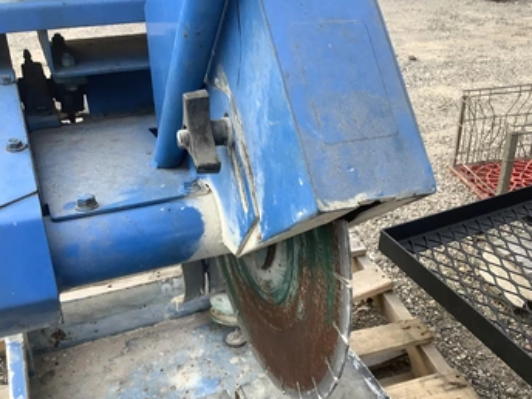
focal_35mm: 36
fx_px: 553
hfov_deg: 51.3
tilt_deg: -33.7
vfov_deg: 39.6
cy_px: 230
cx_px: 277
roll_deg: +1.9
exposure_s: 1/120
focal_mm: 3.3
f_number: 2.4
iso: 80
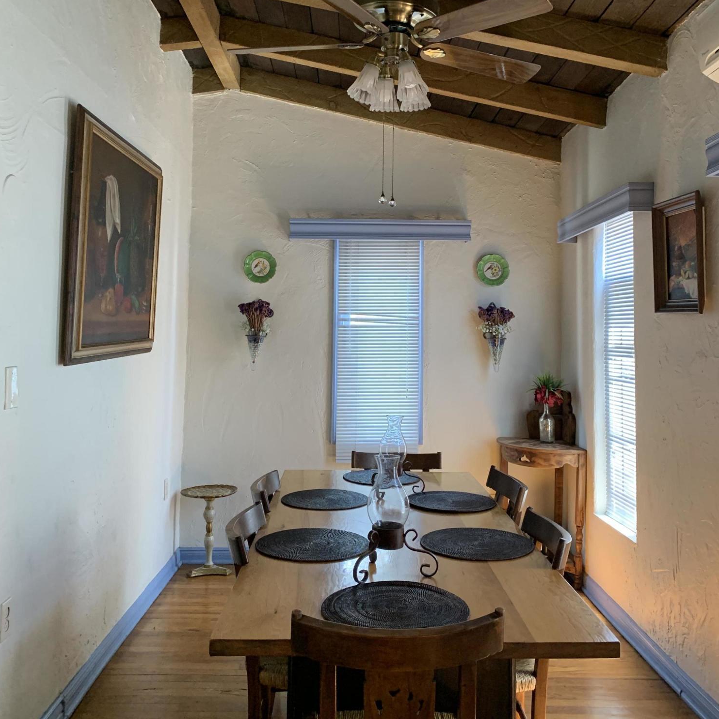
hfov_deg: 52.5
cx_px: 358
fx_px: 728
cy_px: 296
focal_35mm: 31
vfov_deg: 52.3
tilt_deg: +4.0
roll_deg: -0.3
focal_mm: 4.25
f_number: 1.8
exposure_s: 1/60
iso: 250
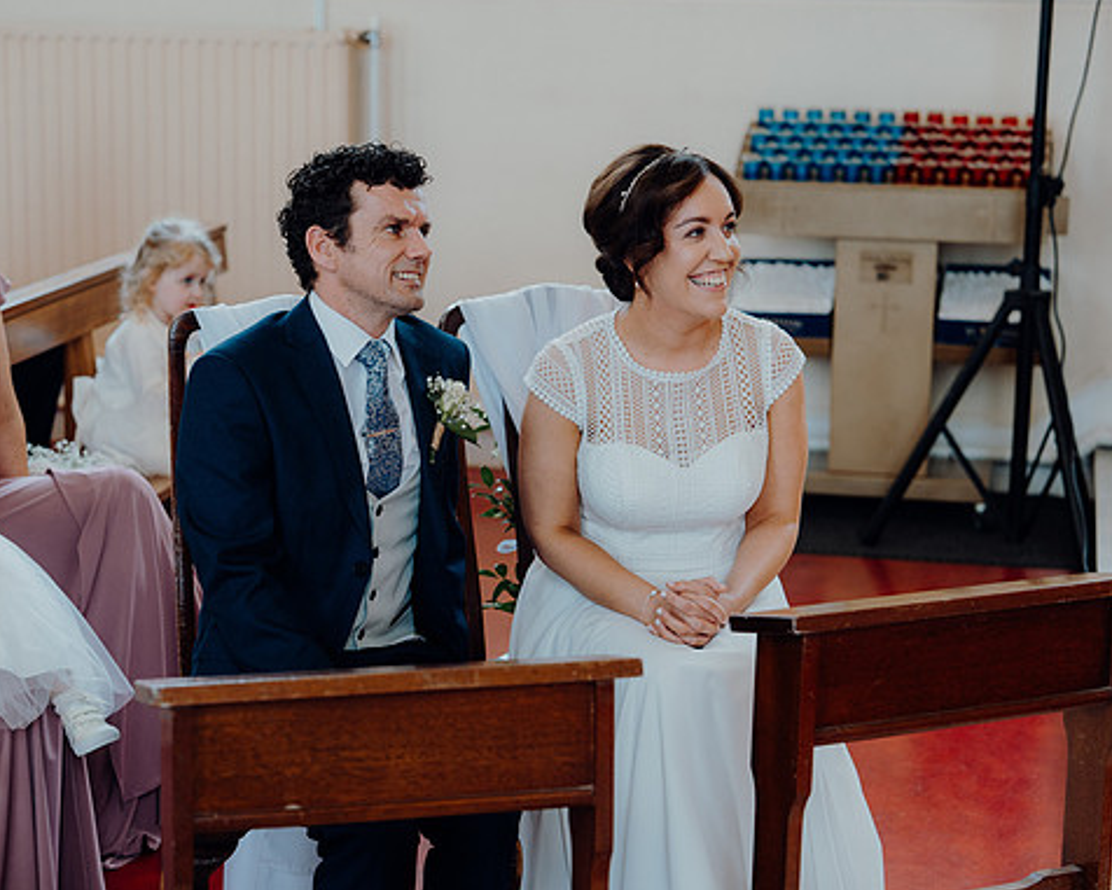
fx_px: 2633
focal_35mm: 80
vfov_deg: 19.2
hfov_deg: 23.8
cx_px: 502
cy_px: 445
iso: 640
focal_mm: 70
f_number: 2.8
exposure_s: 1/200
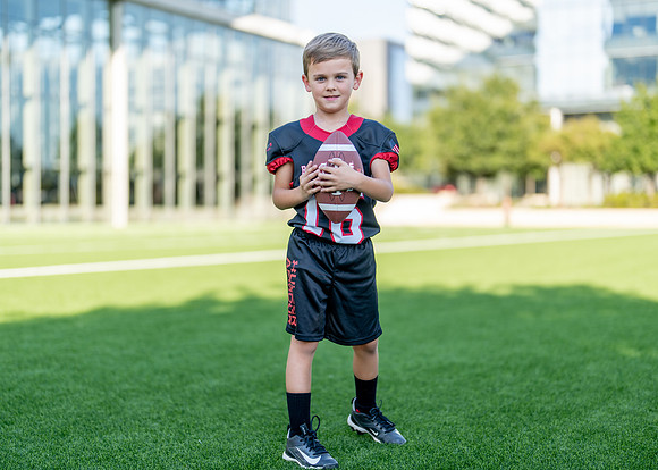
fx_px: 1072
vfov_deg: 24.7
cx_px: 324
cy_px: 237
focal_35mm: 57
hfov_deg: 34.1
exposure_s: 1/2000
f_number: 1.2
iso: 100
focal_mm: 50
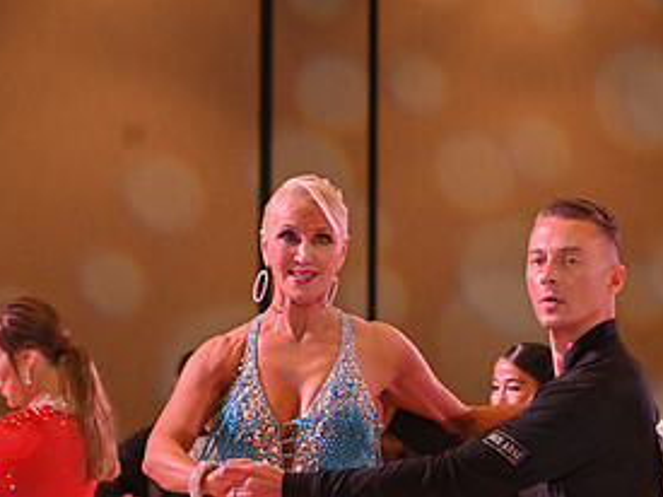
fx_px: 3695
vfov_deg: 7.6
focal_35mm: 193
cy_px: 656
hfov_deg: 10.2
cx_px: 445
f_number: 5
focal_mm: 95
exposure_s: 1/400
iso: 2000
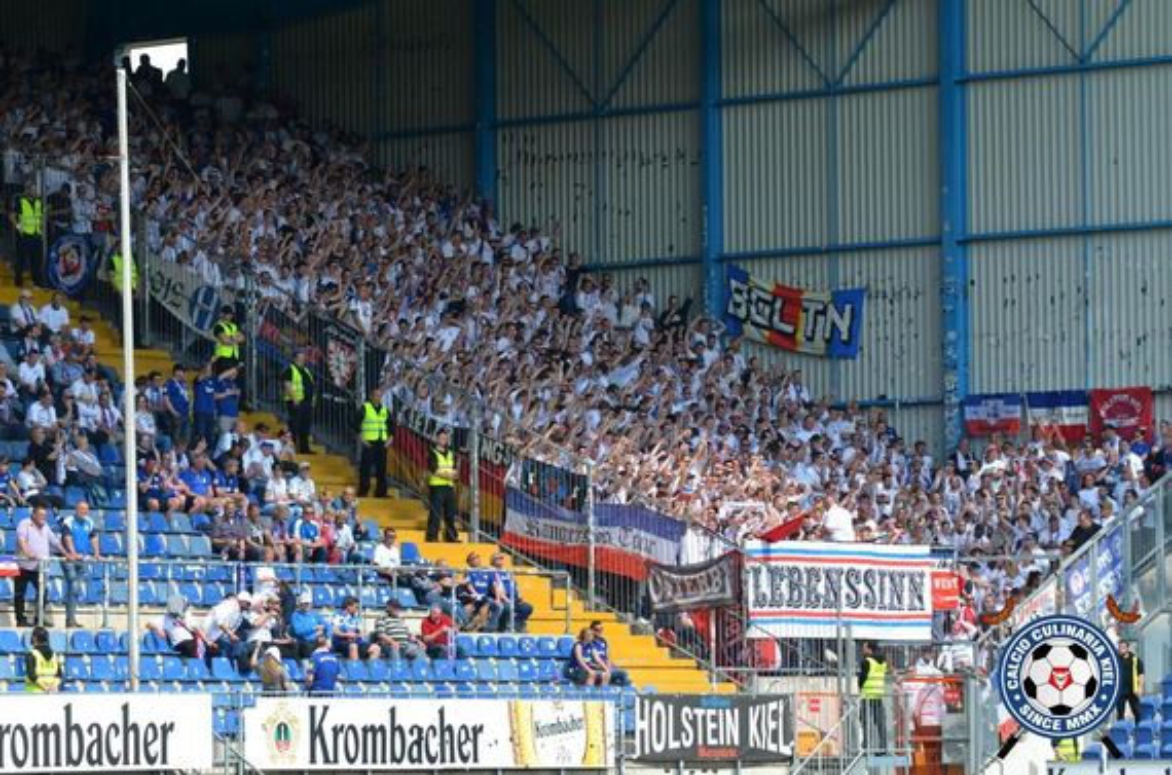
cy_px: 388
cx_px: 586
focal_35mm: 180
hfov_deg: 11.4
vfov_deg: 7.6
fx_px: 5845
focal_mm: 120
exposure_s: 1/1250
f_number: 4.5
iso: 250
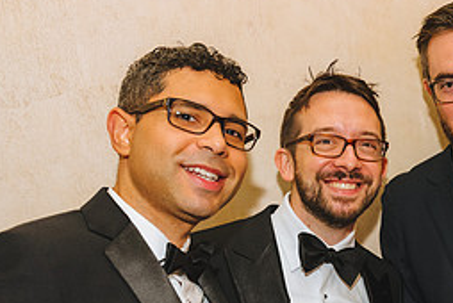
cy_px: 255
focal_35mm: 65
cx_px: 437
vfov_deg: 20.7
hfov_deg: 29.2
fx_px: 819
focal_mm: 28
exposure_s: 1/125
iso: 3200
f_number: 4
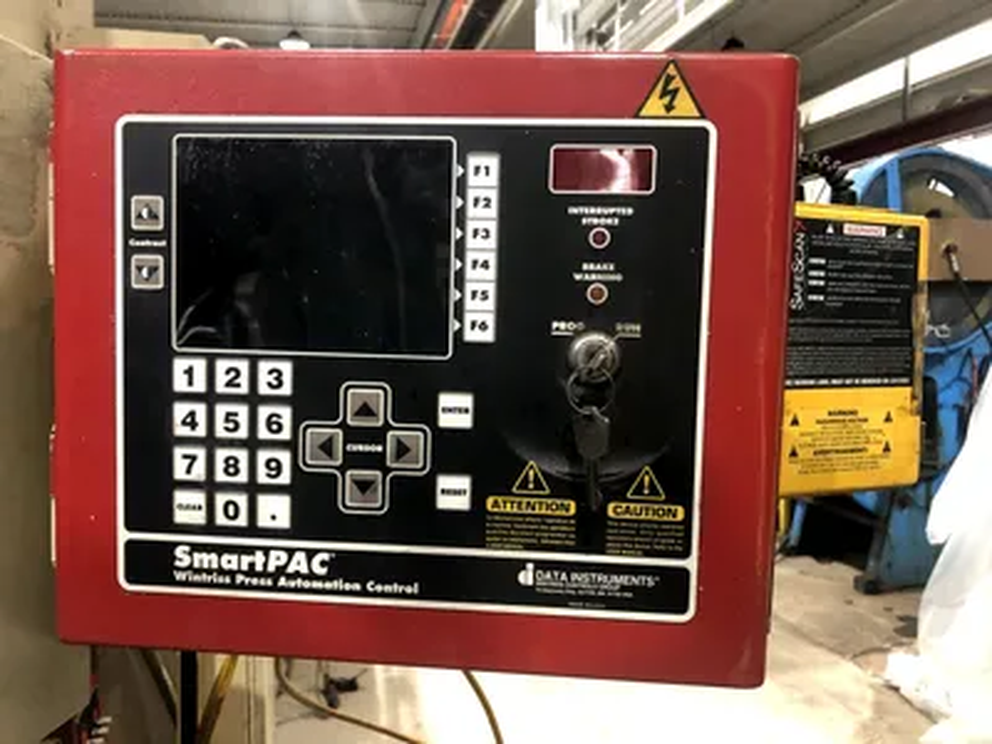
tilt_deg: -5.7
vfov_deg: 49.7
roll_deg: +1.6
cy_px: 372
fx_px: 802
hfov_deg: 63.4
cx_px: 496
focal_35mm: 28
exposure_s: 1/15
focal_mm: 4
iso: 80
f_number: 1.8
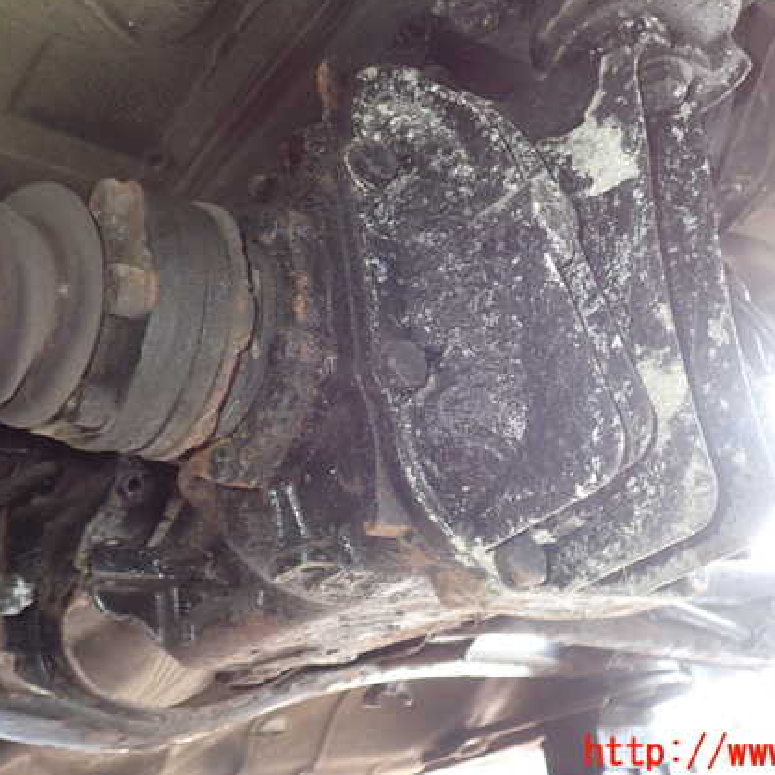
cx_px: 448
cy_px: 361
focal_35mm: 38
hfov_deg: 43.7
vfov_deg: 43.8
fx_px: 963
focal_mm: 5.4
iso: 200
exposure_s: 1/30
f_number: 2.3
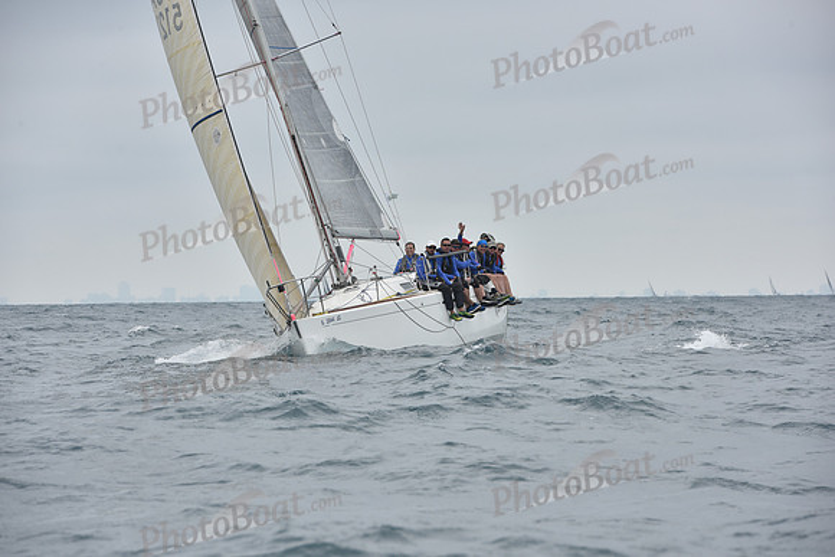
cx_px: 418
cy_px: 278
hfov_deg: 10.3
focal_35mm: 200
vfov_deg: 6.9
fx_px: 4640
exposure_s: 1/800
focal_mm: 200
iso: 250
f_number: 10
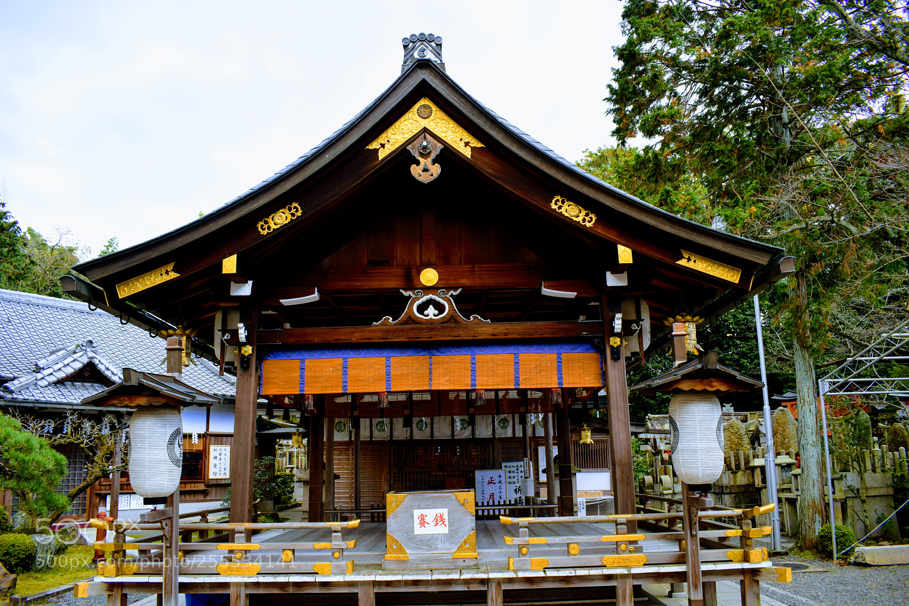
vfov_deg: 47.9
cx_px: 454
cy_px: 303
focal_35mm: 27
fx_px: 682
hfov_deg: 67.4
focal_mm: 18
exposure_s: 1/125
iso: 400
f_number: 5.6
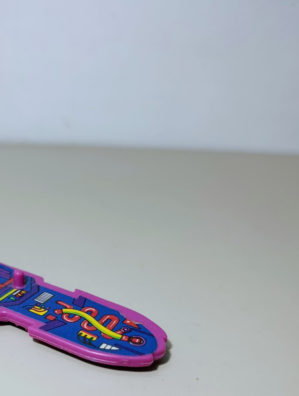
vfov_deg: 47.5
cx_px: 64
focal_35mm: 37
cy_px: 313
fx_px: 425
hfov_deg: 37.5
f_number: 1.65
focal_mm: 6.11
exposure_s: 1/50
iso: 650
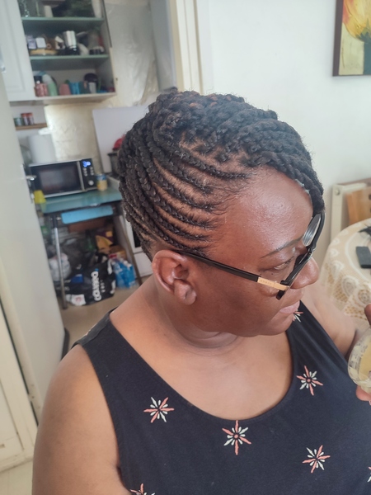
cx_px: 186
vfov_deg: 71.6
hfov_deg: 56.8
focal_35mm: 24
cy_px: 248
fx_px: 343
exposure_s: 1/33
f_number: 1.89
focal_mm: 5.89
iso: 247
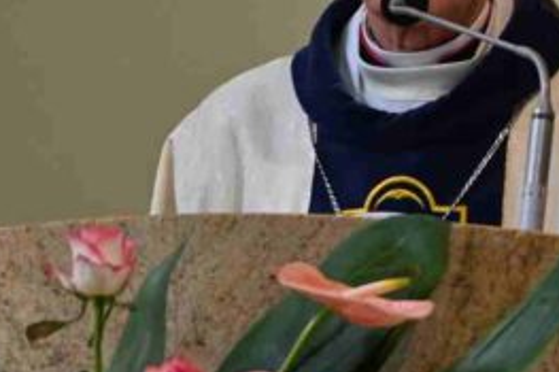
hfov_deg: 2.0
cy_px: 199
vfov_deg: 1.3
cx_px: 317
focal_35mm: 1051
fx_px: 16309
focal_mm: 180
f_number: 2.8
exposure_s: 1/200
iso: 640
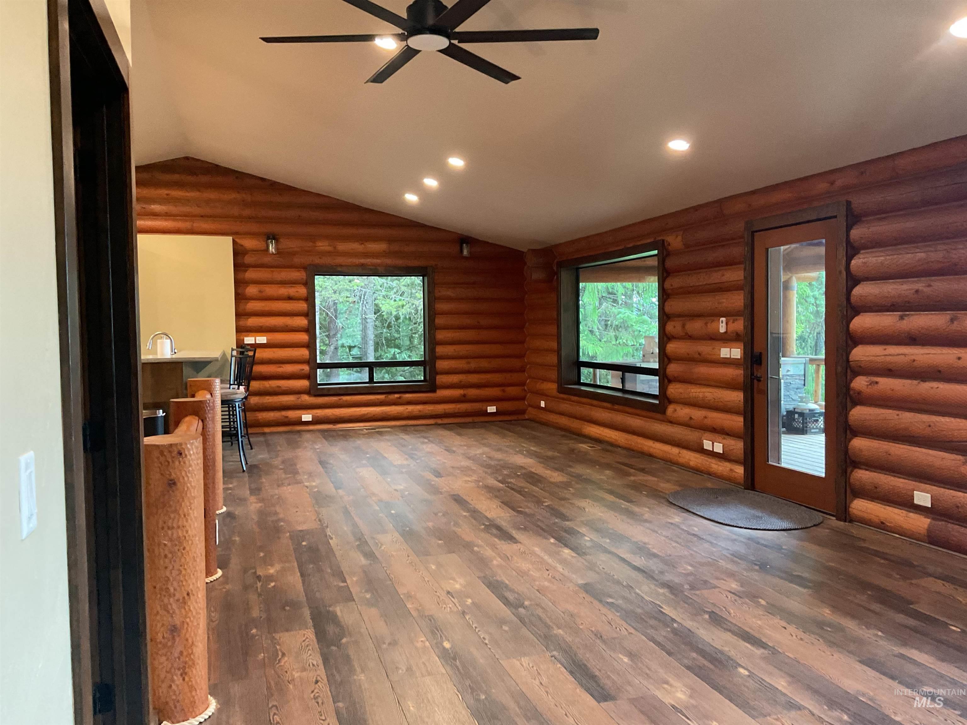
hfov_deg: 61.7
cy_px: 362
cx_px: 484
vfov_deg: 48.2
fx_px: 810
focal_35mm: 29
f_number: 1.8
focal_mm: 3
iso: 250
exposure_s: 1/60
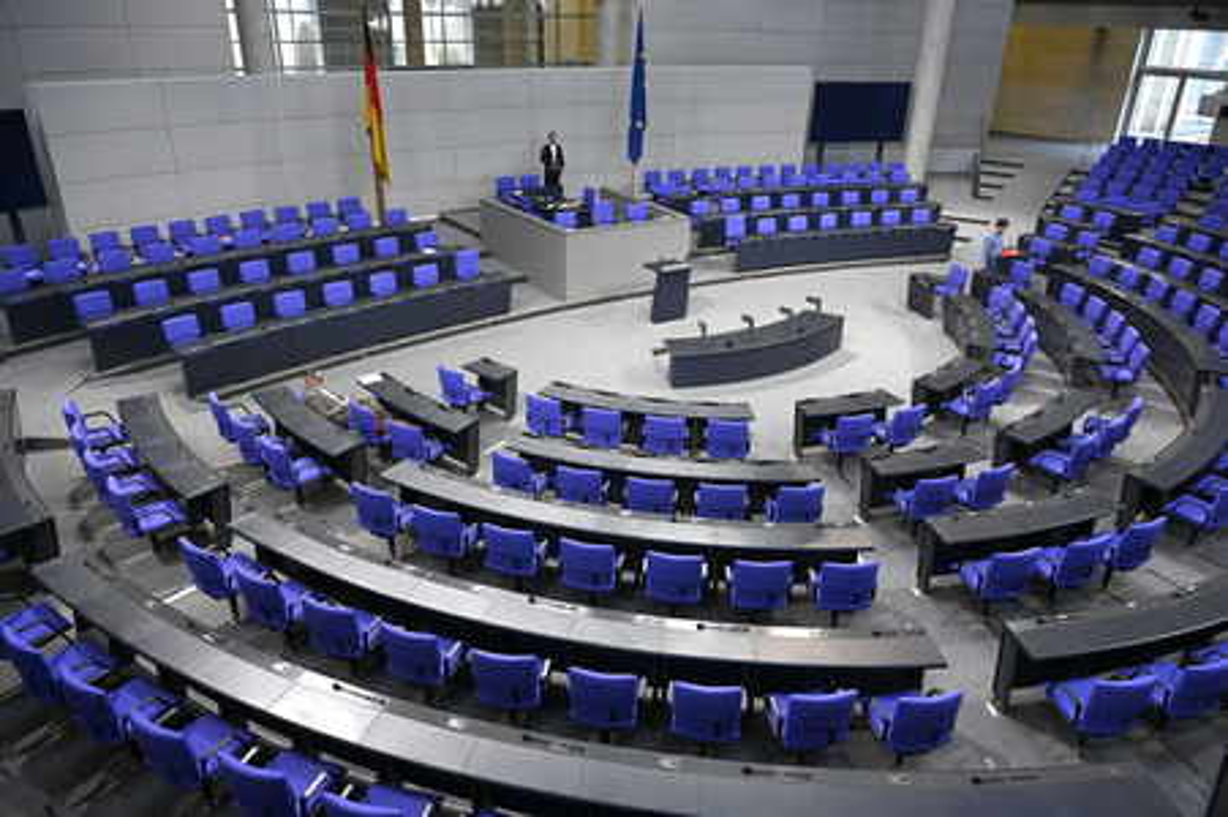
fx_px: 818
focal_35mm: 24
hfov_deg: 73.8
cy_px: 408
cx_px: 614
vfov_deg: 53.1
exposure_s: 1/320
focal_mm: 24
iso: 4000
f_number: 4
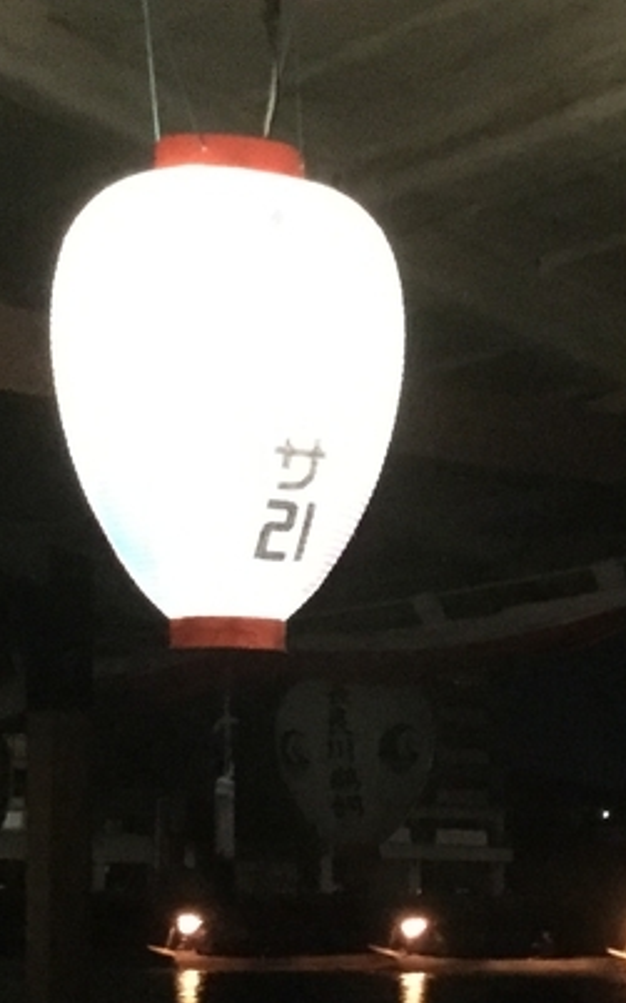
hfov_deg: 13.3
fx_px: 2677
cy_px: 921
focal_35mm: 98
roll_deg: -2.1
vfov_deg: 20.7
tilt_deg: -0.3
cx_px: 454
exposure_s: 1/15
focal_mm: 3.3
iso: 800
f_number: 2.4
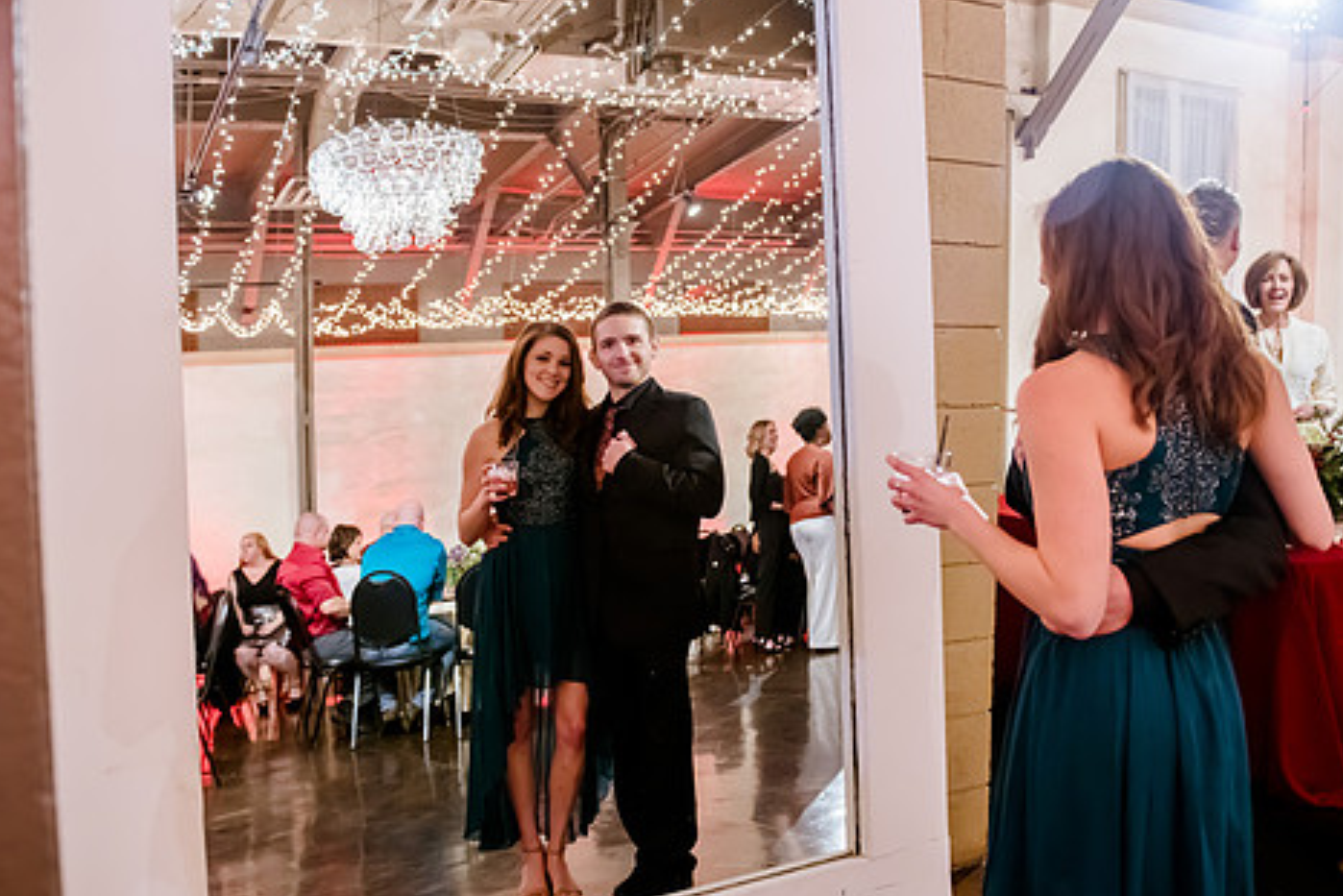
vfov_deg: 41.1
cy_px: 448
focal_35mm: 32
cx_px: 706
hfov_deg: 58.7
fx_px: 1194
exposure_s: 1/50
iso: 3200
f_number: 2.8
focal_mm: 24
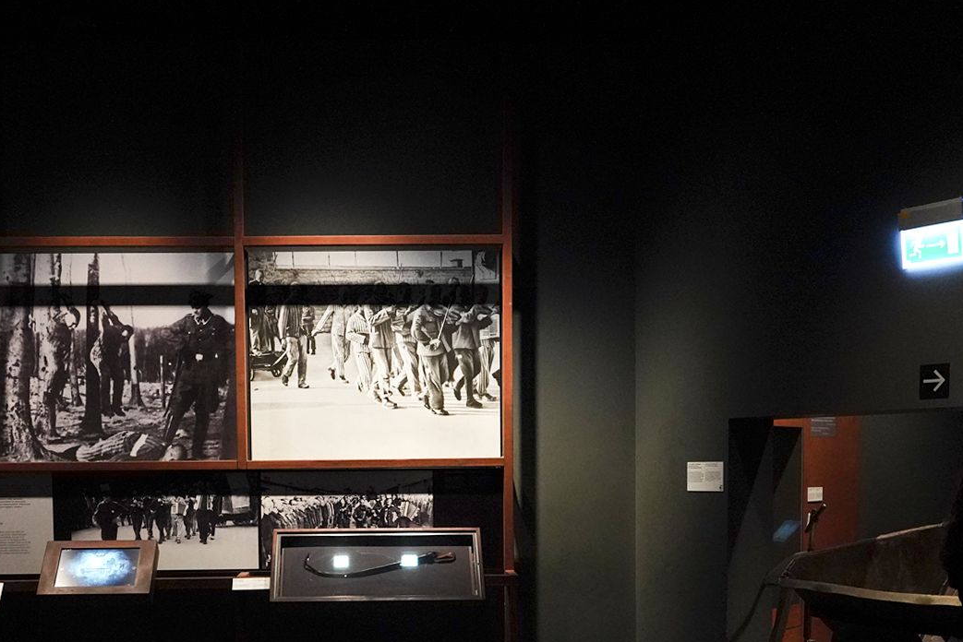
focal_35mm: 46
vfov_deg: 28.5
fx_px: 1231
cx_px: 397
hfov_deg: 42.6
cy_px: 539
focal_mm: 24
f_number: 3.5
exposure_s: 1/80
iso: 6400
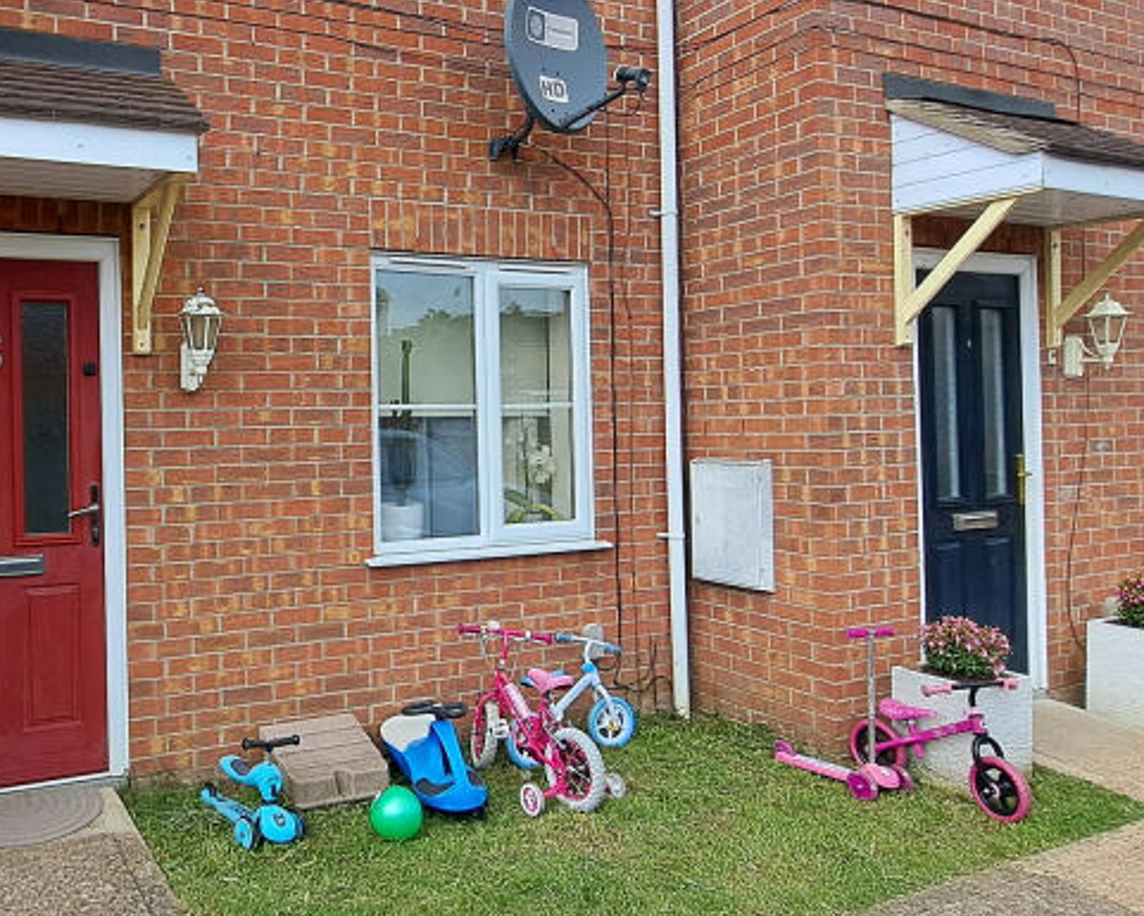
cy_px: 395
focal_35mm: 27
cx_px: 252
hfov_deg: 59.7
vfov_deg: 53.0
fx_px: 914
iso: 50
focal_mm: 1.74
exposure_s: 1/816
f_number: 2.2
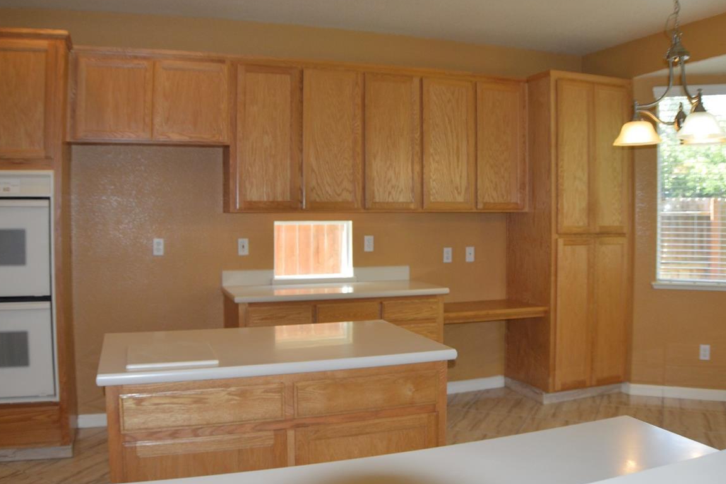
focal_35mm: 43
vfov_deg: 31.2
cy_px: 214
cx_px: 383
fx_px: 867
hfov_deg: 45.4
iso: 400
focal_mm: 22
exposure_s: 1/125
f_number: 4
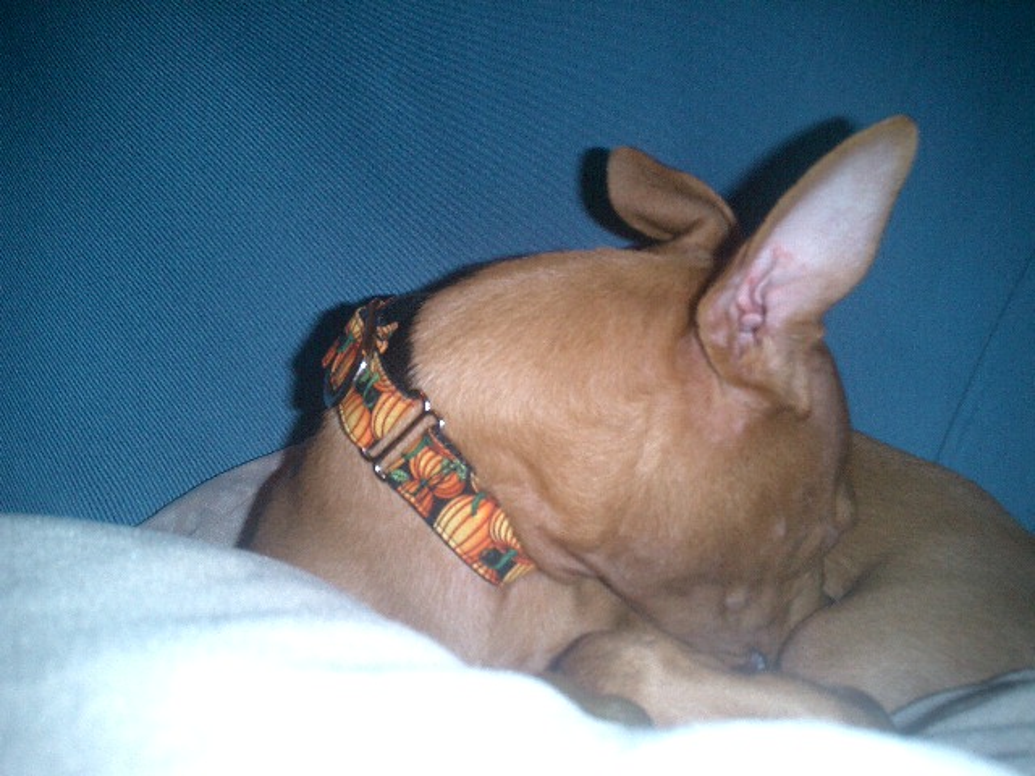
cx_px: 518
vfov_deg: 40.7
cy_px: 388
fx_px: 1046
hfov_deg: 52.6
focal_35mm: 35
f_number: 4.2
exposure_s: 1/40
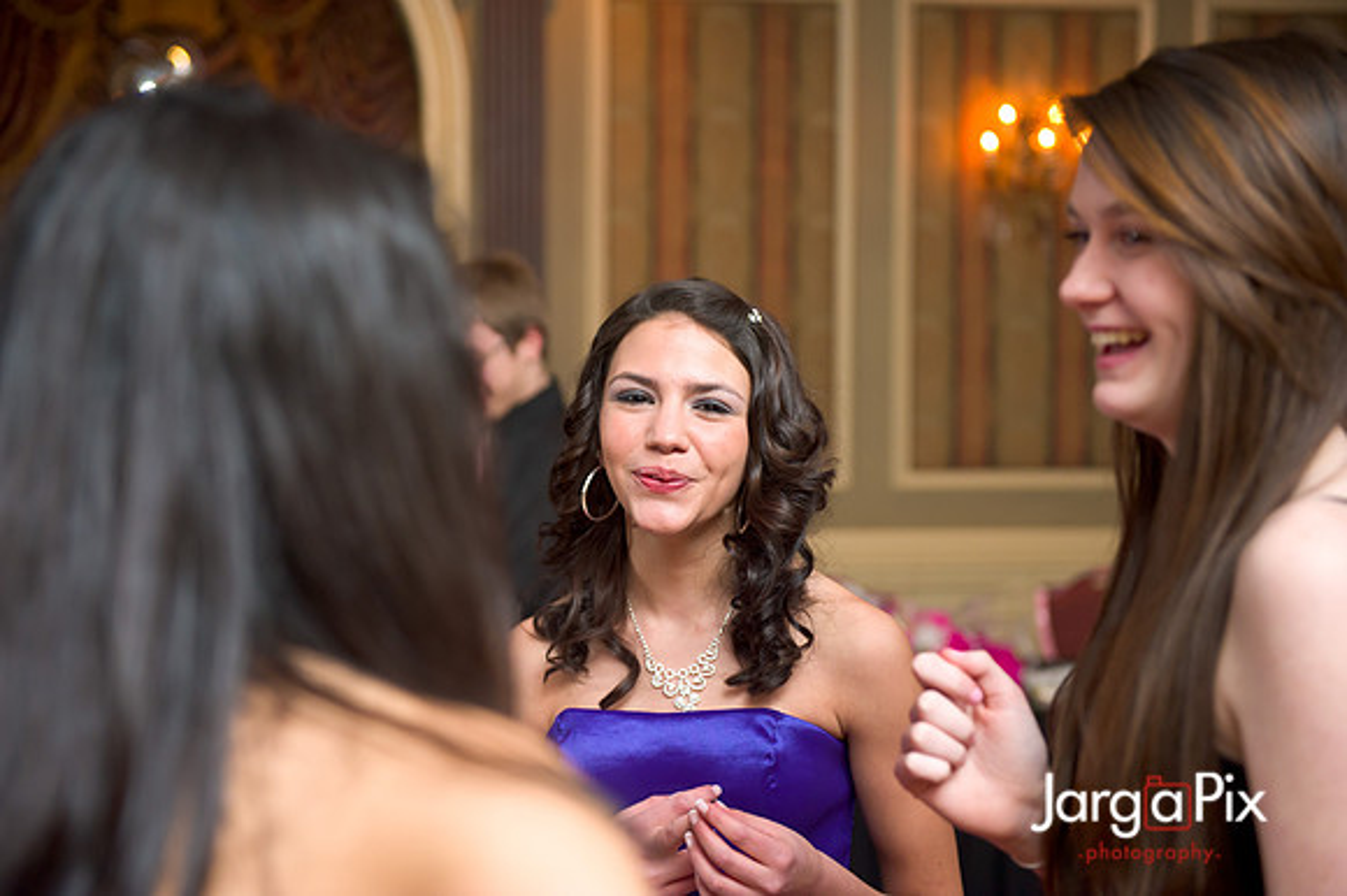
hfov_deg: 33.4
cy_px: 448
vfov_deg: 22.6
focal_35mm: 60
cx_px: 674
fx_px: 2244
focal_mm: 60
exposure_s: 1/80
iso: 1600
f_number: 3.2
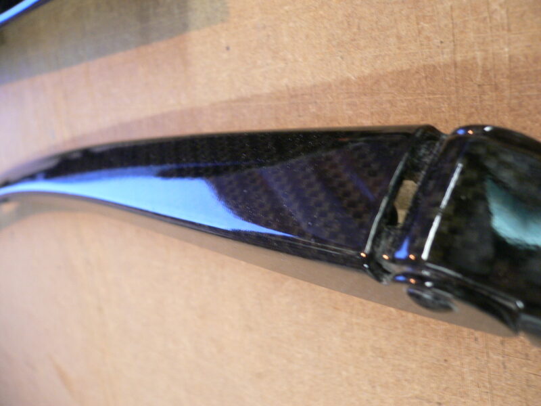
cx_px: 270
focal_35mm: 35
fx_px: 547
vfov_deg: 40.7
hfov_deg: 52.6
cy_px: 203
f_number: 2.8
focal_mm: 5.8
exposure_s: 1/15
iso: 200
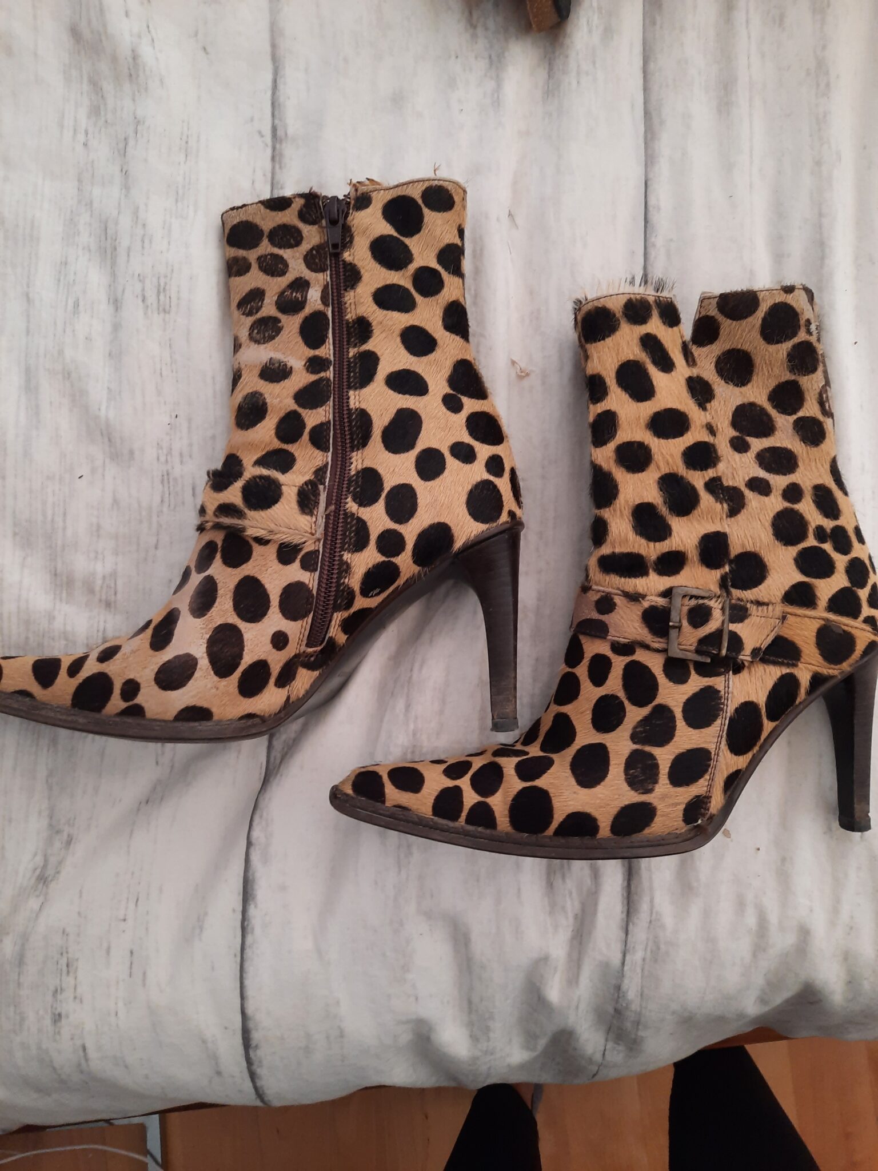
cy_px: 586
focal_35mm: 25
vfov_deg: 69.4
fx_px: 845
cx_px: 439
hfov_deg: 54.9
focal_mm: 4.6
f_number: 2
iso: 200
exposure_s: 1/50
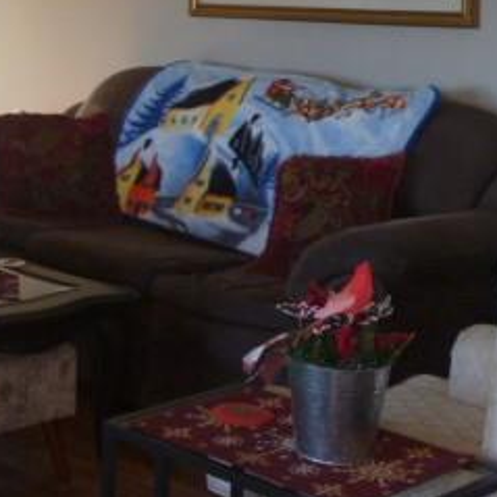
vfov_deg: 20.6
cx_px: -91
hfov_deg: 19.7
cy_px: 75
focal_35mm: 83
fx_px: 1348
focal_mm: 6.3
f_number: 3.5
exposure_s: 1/30
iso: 200
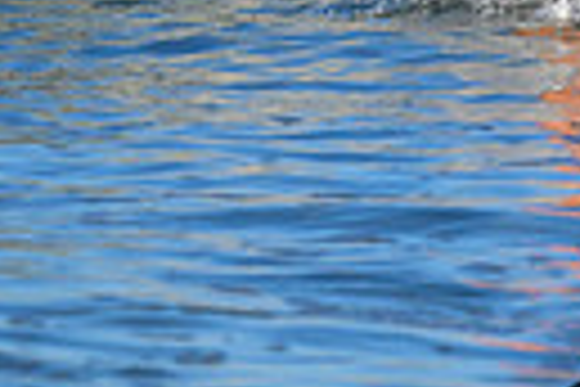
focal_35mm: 3586
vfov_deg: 0.4
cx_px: 904
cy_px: -326
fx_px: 57770
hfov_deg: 0.6
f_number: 6.3
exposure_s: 1/1000
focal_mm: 800
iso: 220
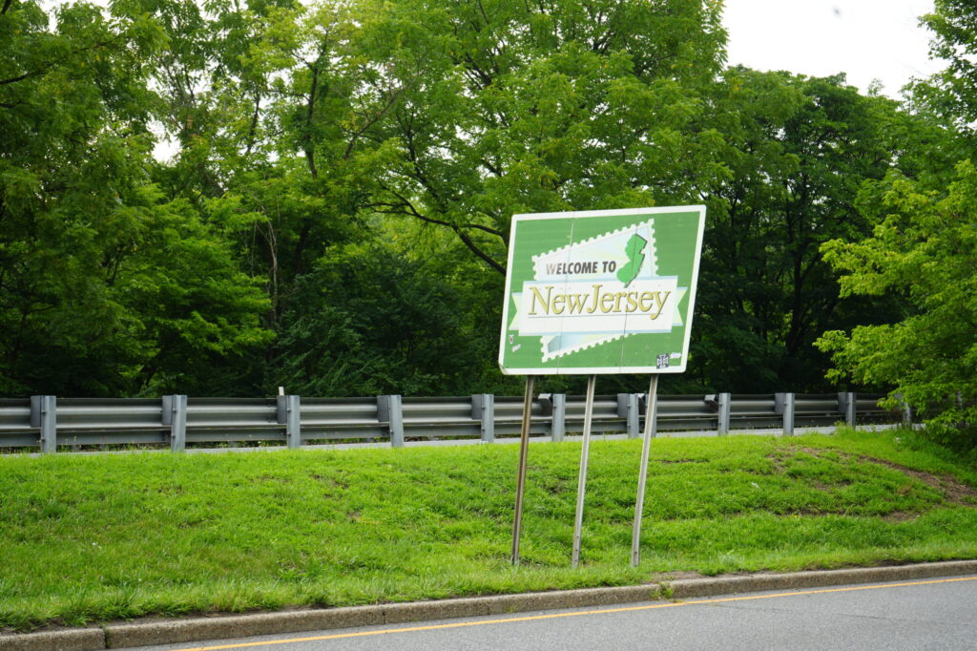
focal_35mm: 70
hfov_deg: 28.9
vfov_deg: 19.4
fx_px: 1899
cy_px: 326
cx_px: 488
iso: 125
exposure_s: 1/80
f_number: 5.6
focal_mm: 70
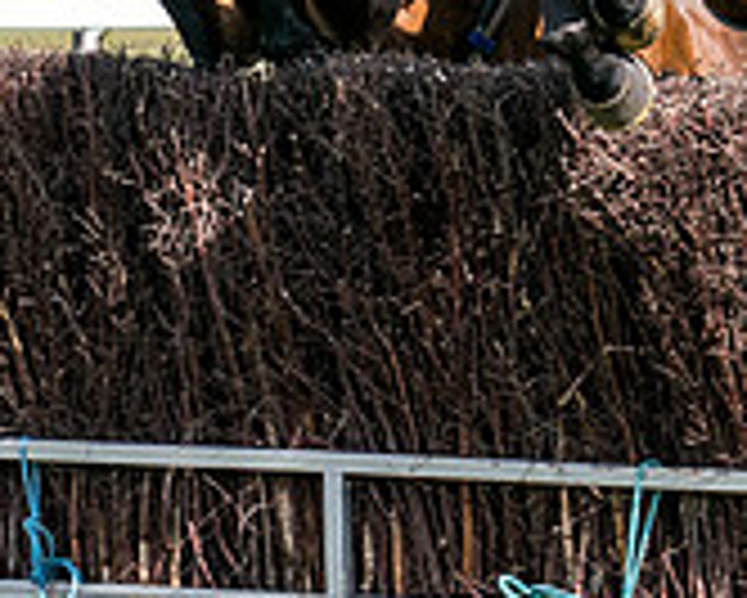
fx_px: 10132
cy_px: 69
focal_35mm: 458
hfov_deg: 4.2
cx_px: 570
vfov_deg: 3.4
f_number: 5
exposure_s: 1/1600
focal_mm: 70
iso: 400
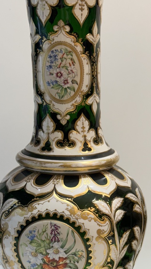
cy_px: 188
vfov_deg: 24.8
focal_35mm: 85
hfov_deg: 14.0
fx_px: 605
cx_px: 159
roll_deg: -1.5
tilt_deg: -12.5
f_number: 1.78
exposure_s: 1/100
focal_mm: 6.86
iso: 100
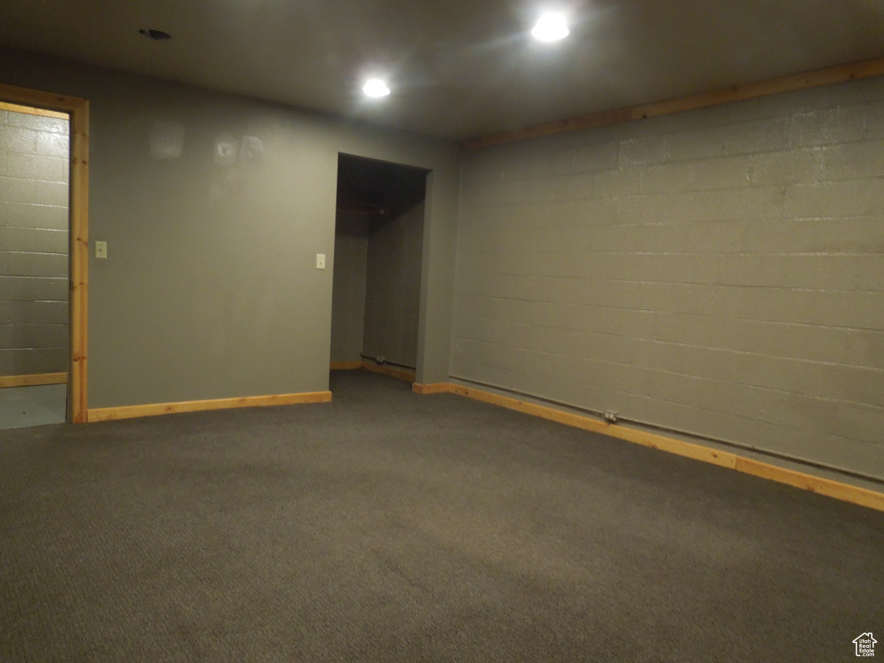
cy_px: 332
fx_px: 638
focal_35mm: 25
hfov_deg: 69.4
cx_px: 442
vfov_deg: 54.9
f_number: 3.3
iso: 400
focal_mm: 4.5
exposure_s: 1/13
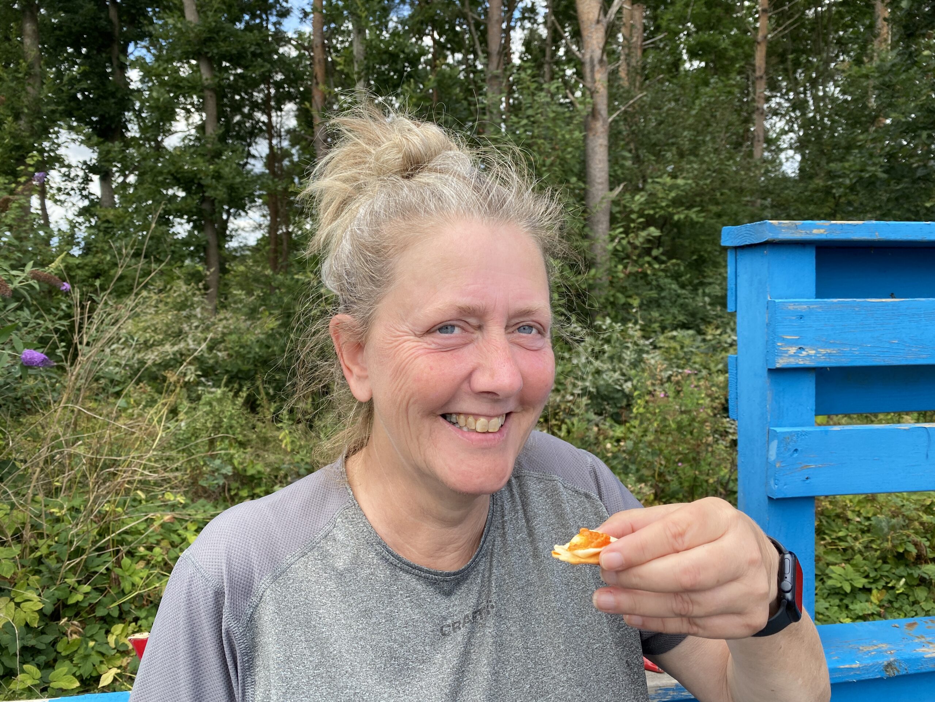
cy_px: 351
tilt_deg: -3.0
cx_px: 468
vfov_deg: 53.1
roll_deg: +0.0
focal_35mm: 26
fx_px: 702
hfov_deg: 67.3
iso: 32
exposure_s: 1/582
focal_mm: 4.25
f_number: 1.8
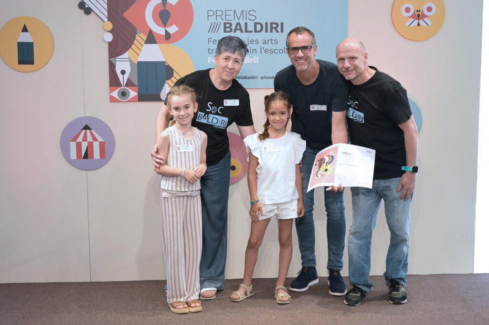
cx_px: 244
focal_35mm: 46
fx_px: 624
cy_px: 162
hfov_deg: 42.8
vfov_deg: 29.2
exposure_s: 1/500
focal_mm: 46
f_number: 5.6
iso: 3200
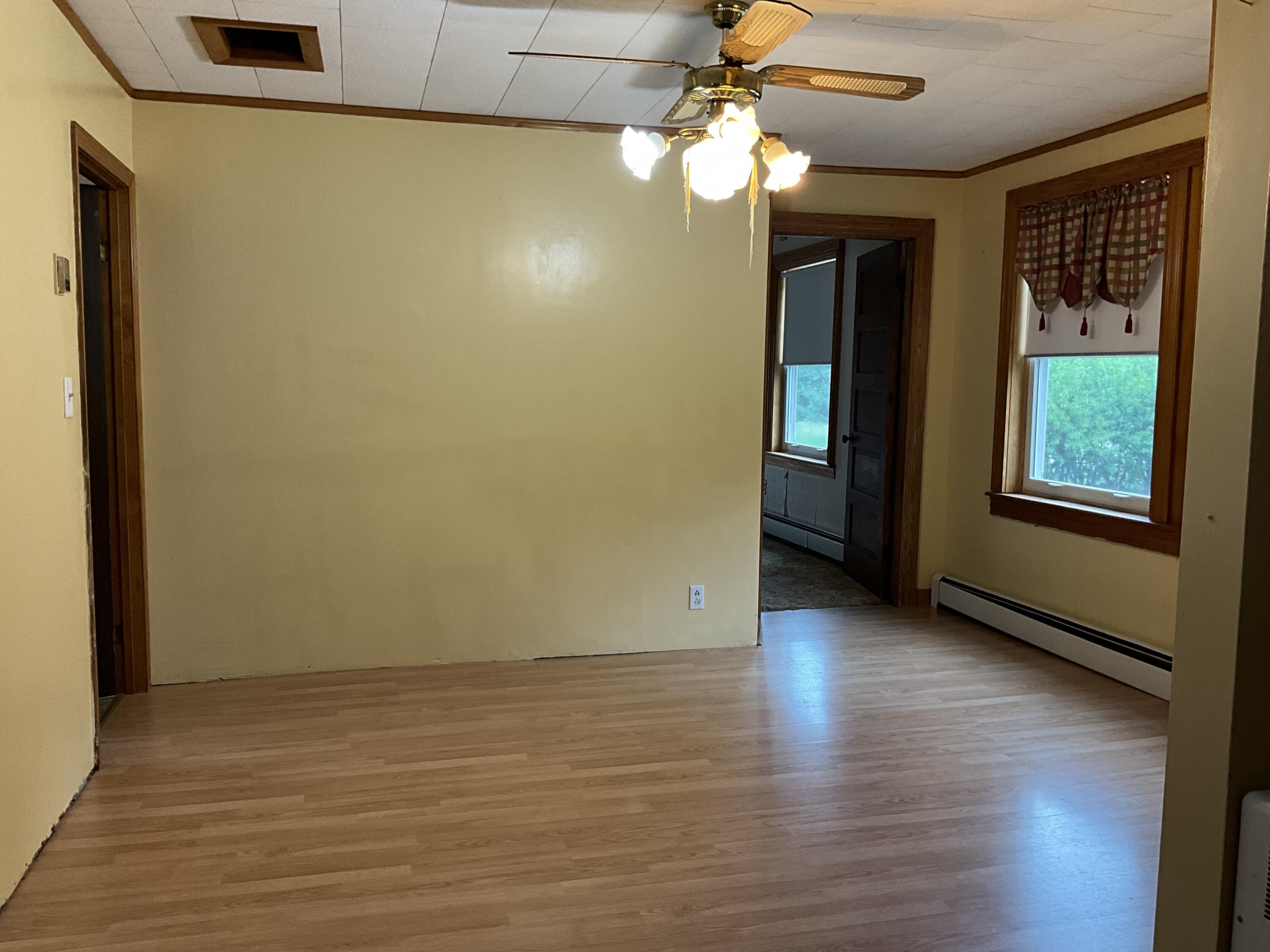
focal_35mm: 29
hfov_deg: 61.7
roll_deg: -0.7
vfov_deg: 48.2
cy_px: 476
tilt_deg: -5.9
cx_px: 635
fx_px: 1064
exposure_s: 1/60
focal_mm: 3
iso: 80
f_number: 1.8
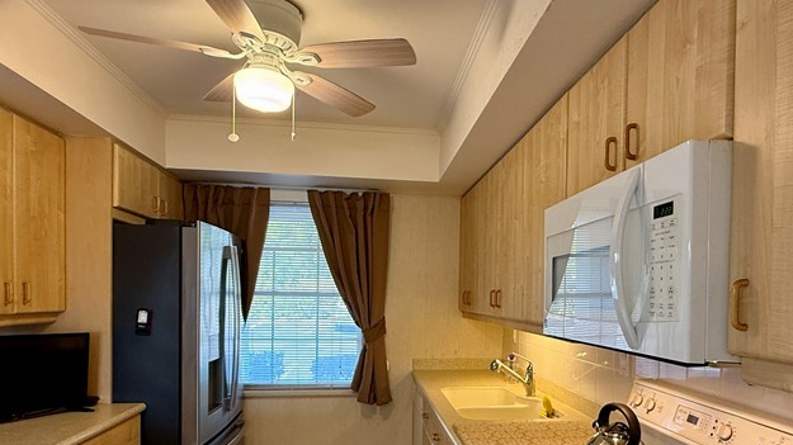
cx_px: 448
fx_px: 525
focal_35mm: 25
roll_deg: -0.5
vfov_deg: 45.0
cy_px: 307
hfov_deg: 73.7
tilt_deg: -1.0
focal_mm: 2.22
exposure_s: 1/60
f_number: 2.2
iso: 200
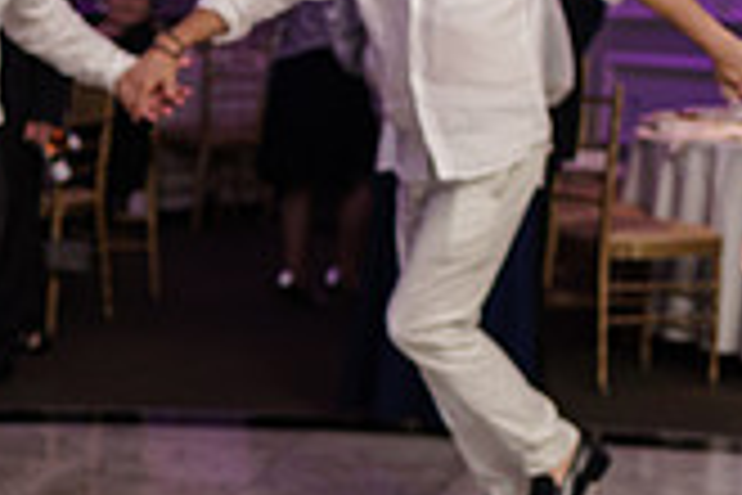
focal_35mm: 123
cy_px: 295
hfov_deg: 15.0
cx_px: -490
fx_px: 2535
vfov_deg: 11.1
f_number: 2
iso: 1600
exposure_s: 1/200
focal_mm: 35
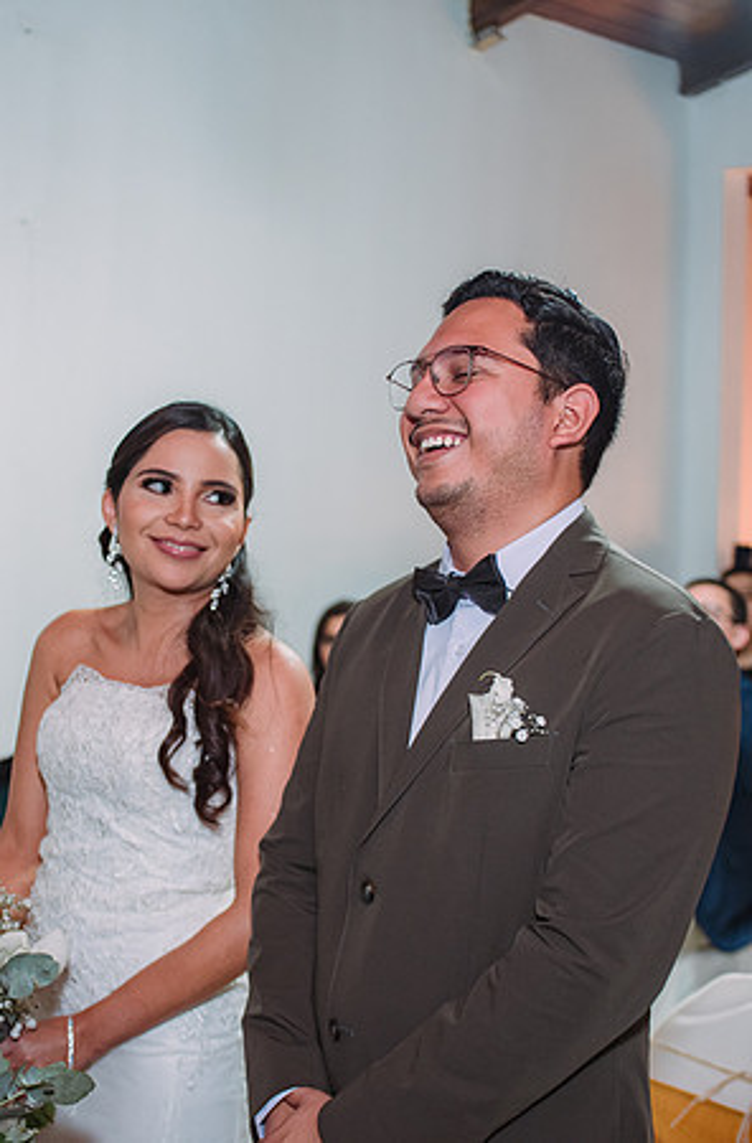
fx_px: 1667
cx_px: 258
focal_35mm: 53
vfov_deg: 37.9
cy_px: 572
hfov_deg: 25.3
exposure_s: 1/125
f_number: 2.8
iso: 1000
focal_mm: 35
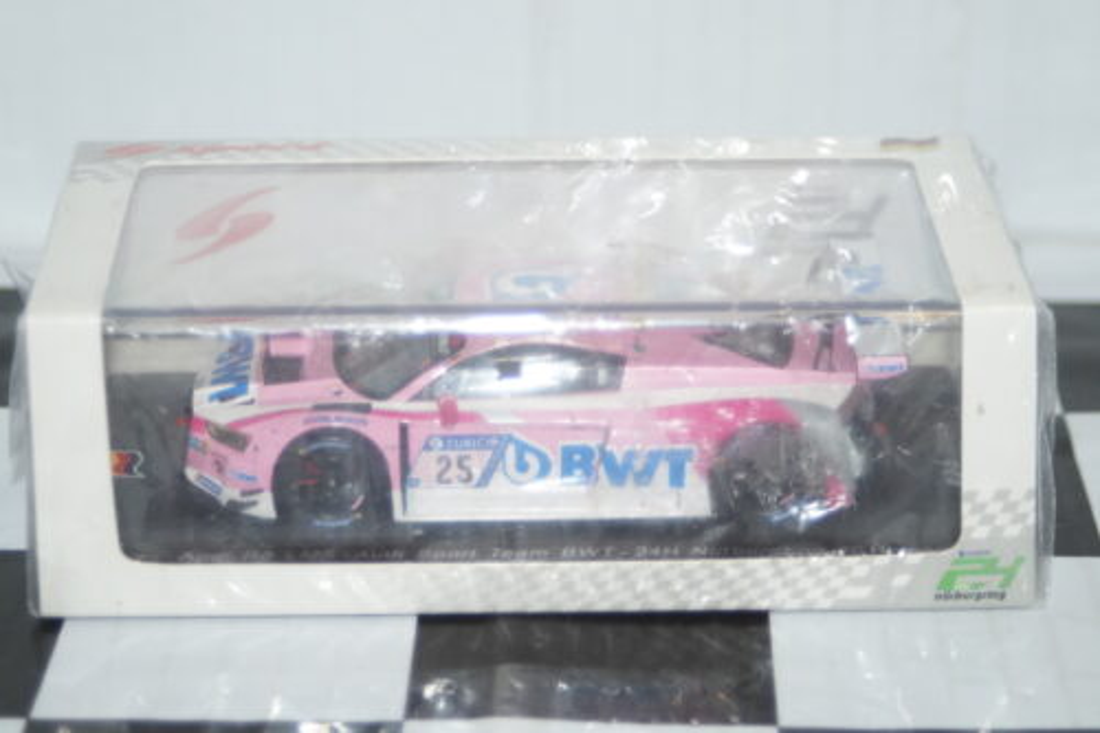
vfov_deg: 13.0
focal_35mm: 105
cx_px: 550
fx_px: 3207
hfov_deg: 19.5
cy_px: 366
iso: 500
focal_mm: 70
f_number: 5.6
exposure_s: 1/80
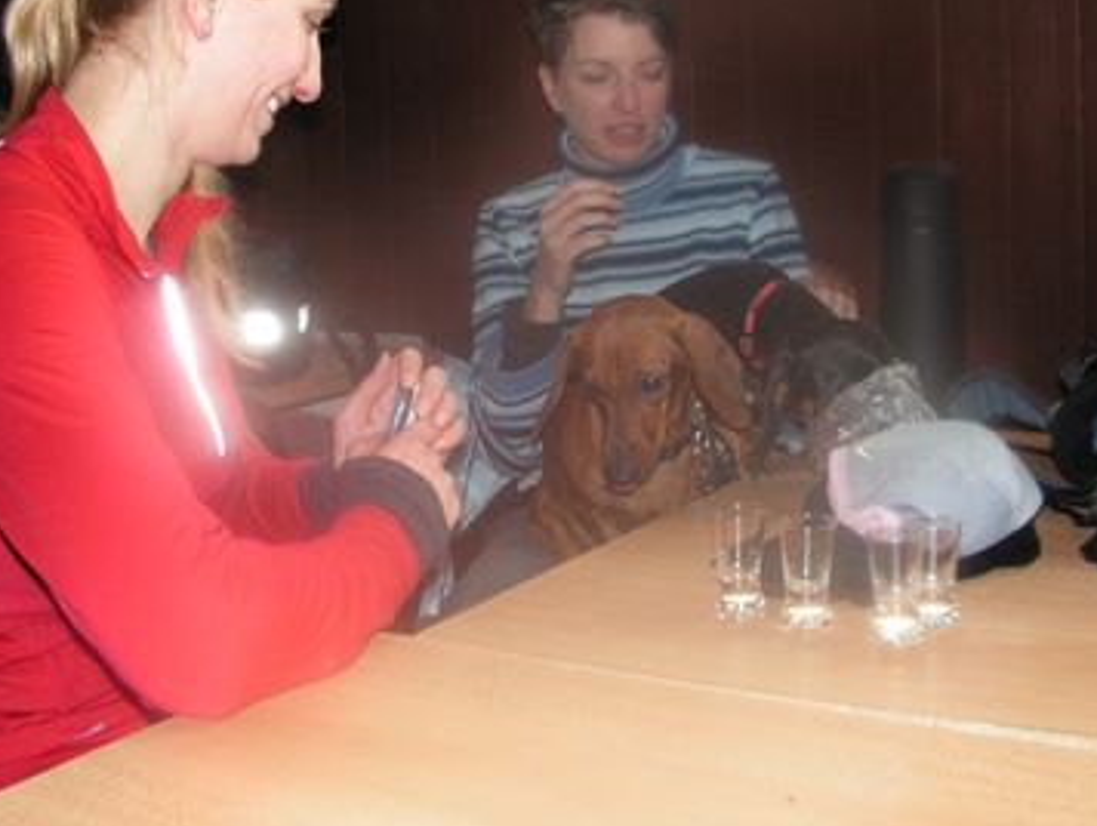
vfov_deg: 30.2
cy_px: 311
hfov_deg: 39.5
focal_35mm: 48
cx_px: 644
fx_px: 1523
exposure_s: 1/40
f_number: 3.2
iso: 100
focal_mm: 6.4
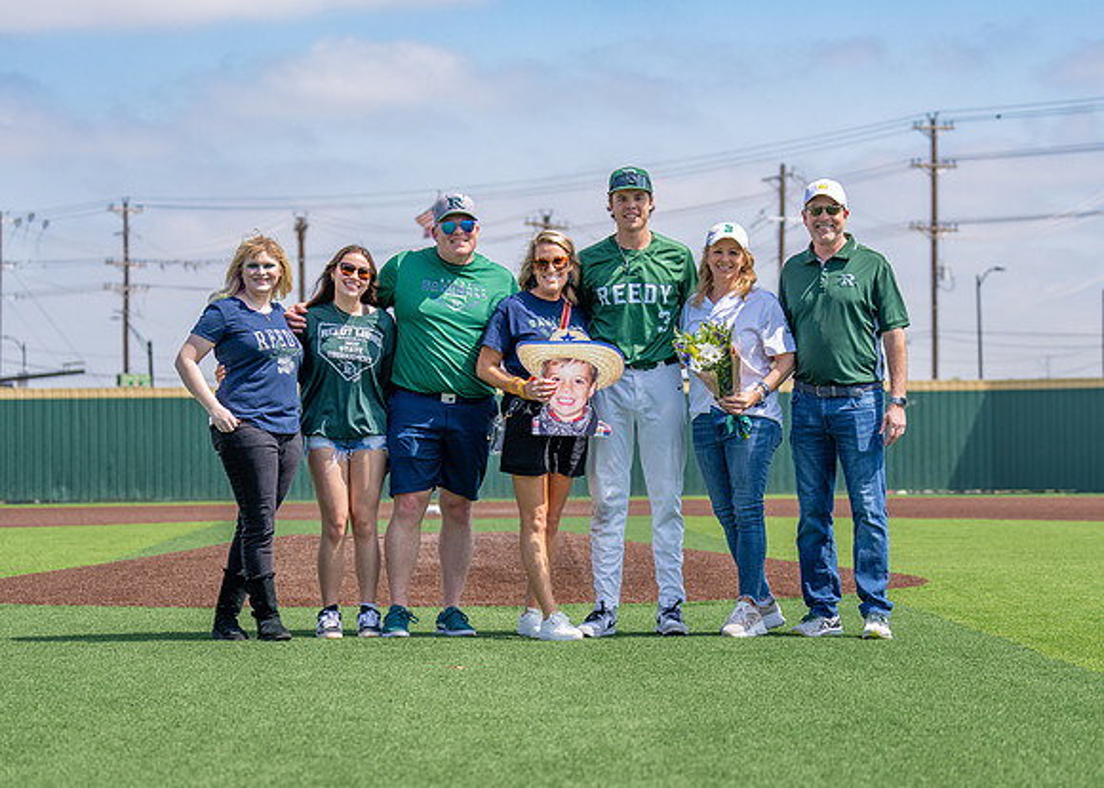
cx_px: 608
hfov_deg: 19.9
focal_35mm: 100
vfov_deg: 14.3
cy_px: 450
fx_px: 3147
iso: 100
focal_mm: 70
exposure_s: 1/1600
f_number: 2.8
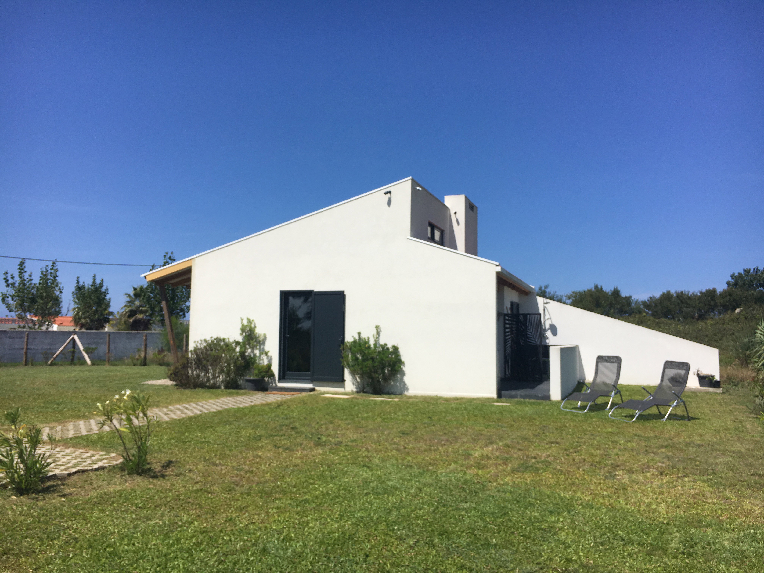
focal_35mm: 29
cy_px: 286
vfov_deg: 48.2
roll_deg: -1.0
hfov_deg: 61.7
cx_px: 382
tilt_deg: +4.3
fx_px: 640
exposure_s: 1/3344
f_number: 2.2
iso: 25
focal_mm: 4.15
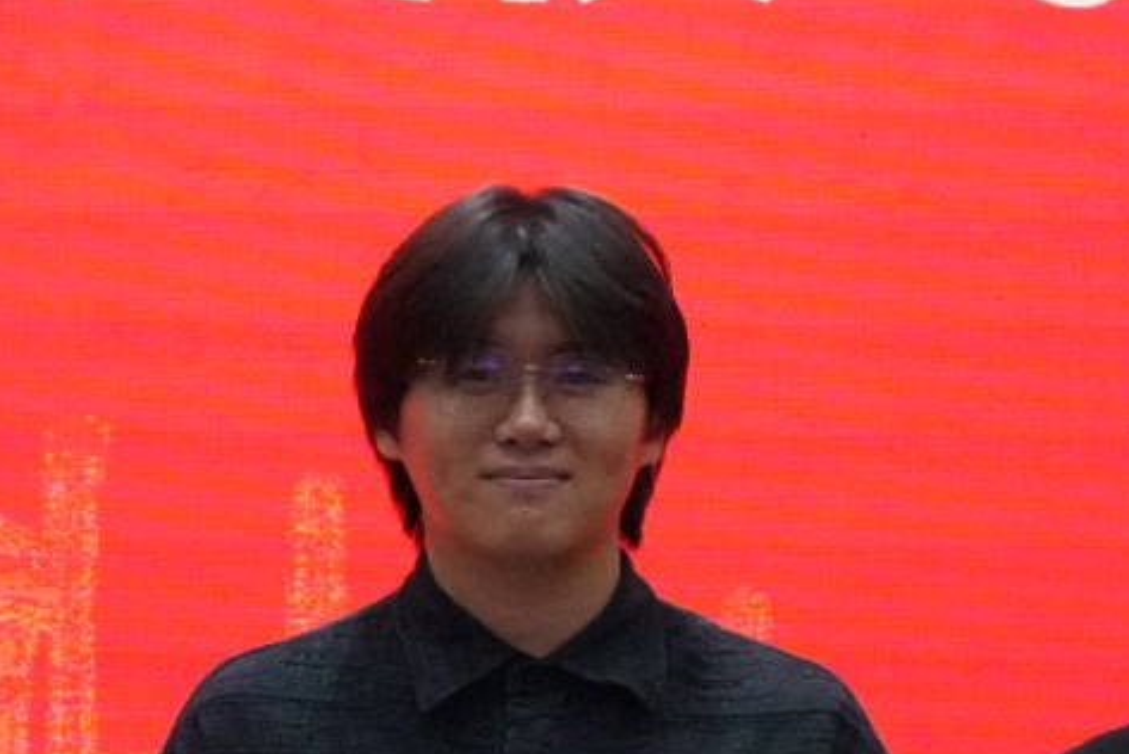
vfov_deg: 7.3
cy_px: 749
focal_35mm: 188
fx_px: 5899
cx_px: 568
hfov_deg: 10.9
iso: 25600
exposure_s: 1/640
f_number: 6.3
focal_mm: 55
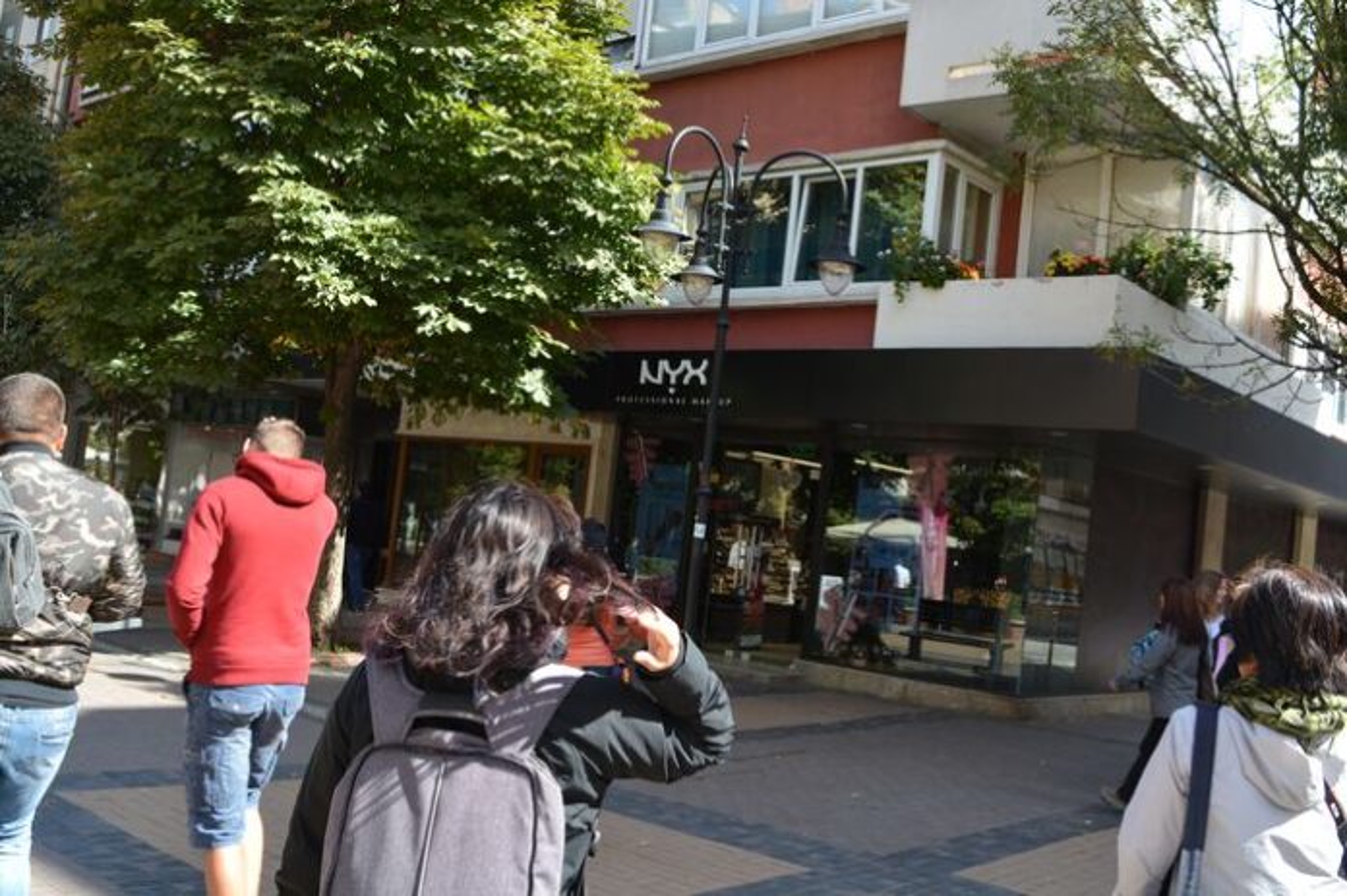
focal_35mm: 36
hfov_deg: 53.2
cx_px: 674
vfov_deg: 36.8
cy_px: 448
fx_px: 1346
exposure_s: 1/200
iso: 200
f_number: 7.1
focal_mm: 24
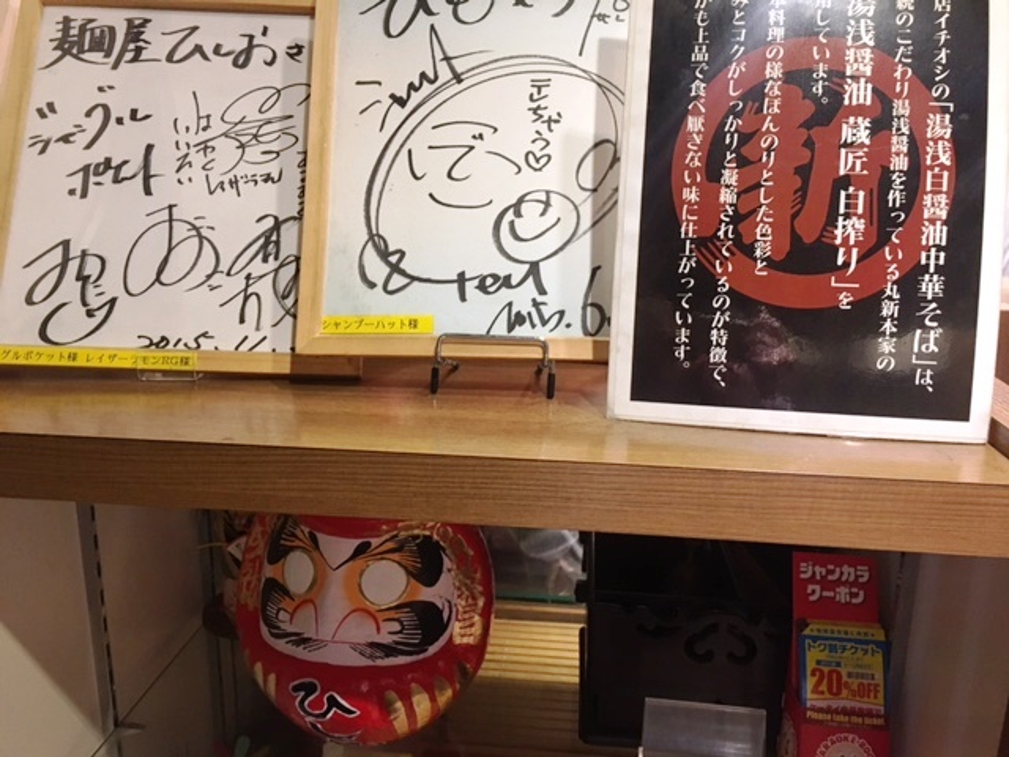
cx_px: 504
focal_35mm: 29
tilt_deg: -16.1
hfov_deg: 61.7
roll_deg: -2.1
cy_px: 378
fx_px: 845
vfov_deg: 48.2
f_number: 2.2
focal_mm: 4.15
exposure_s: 1/24
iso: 200
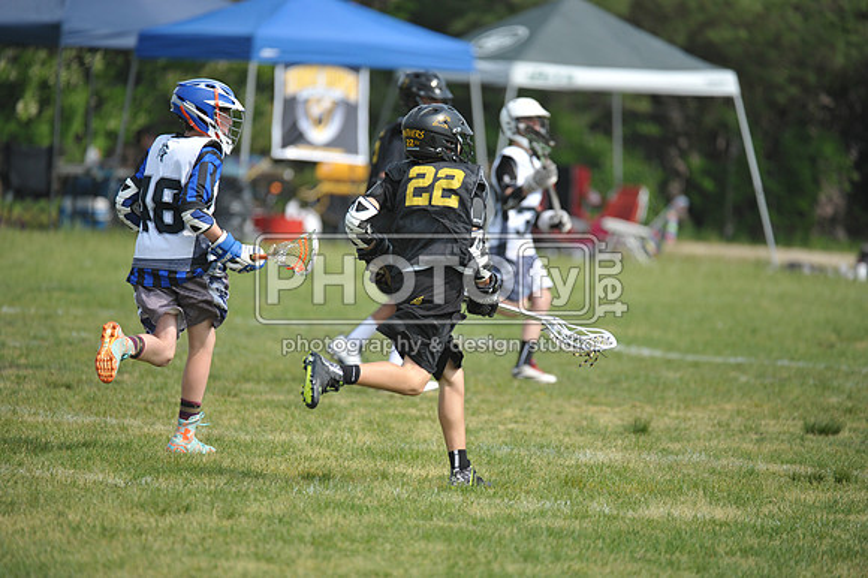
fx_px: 8193
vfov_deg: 4.0
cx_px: 434
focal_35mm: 340
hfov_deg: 6.1
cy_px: 289
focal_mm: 340
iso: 640
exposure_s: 1/2000
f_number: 4
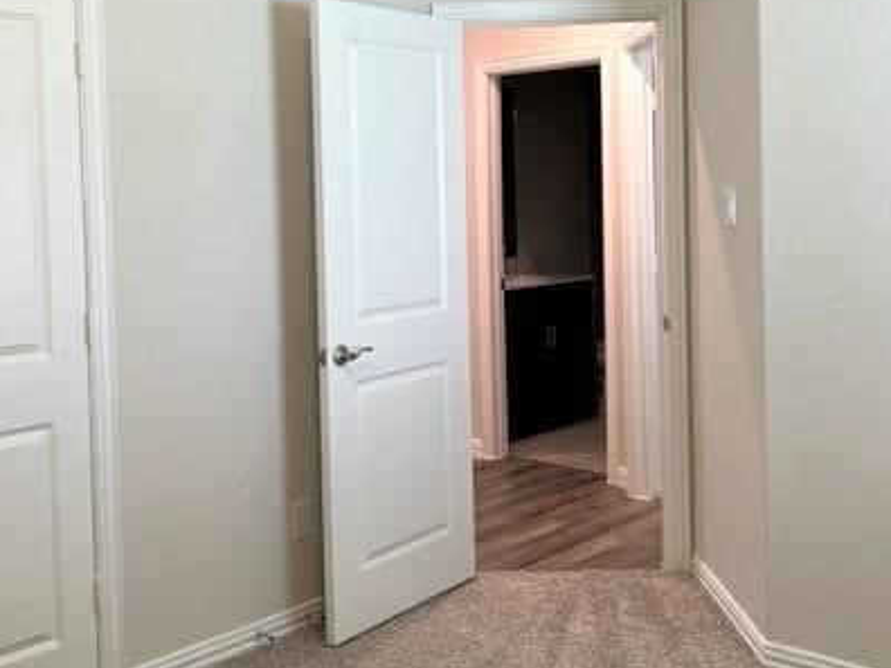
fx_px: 1081
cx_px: 394
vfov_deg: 34.0
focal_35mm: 42
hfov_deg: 44.7
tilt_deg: -1.1
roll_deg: +1.3
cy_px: 218
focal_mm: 5.7
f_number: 1.5
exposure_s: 1/120
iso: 125
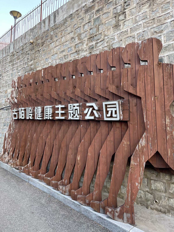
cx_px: 87
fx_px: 174
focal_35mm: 26
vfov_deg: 67.3
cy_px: 116
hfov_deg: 53.1
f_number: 1.6
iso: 100
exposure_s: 1/121
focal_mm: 5.1
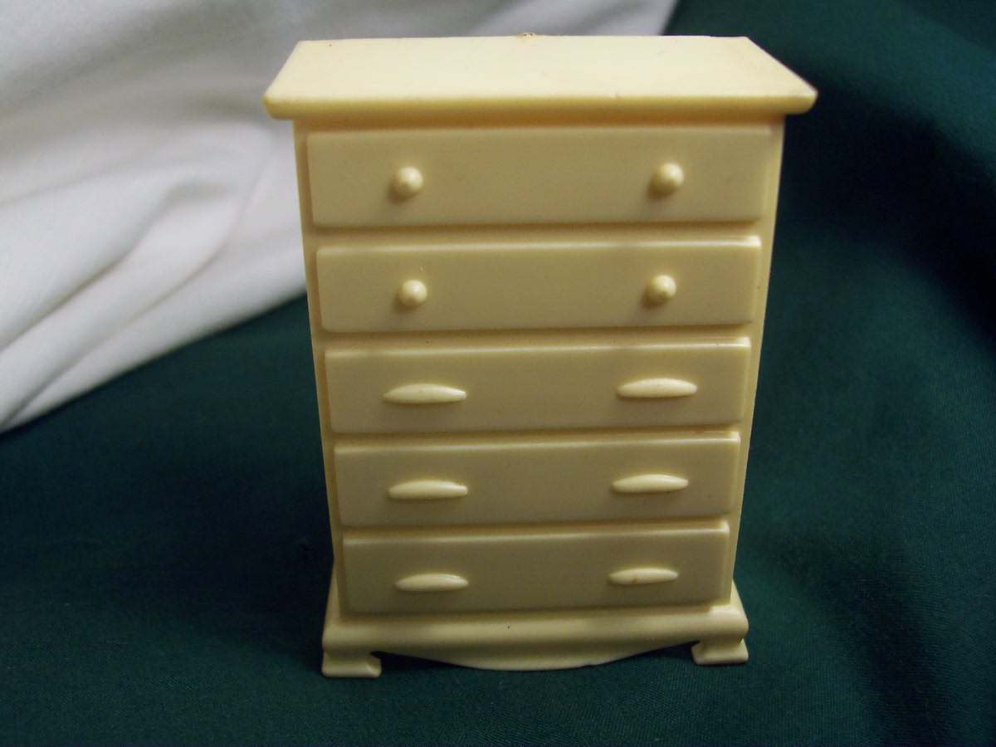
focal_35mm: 37
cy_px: 374
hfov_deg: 50.1
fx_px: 1065
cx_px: 498
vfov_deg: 38.7
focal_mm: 5.6
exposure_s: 1/250
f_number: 2.8
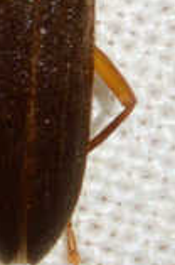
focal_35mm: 613
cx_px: 22
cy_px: -101
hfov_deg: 2.2
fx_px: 4489
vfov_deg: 3.4
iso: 100
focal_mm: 100
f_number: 18
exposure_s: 1/200
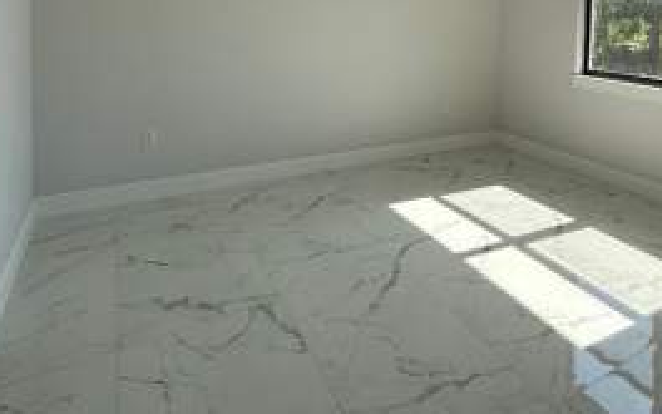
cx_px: 489
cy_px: 43
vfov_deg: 42.3
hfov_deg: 64.7
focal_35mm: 27
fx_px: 487
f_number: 2.2
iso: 64
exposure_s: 1/751
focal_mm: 2.22
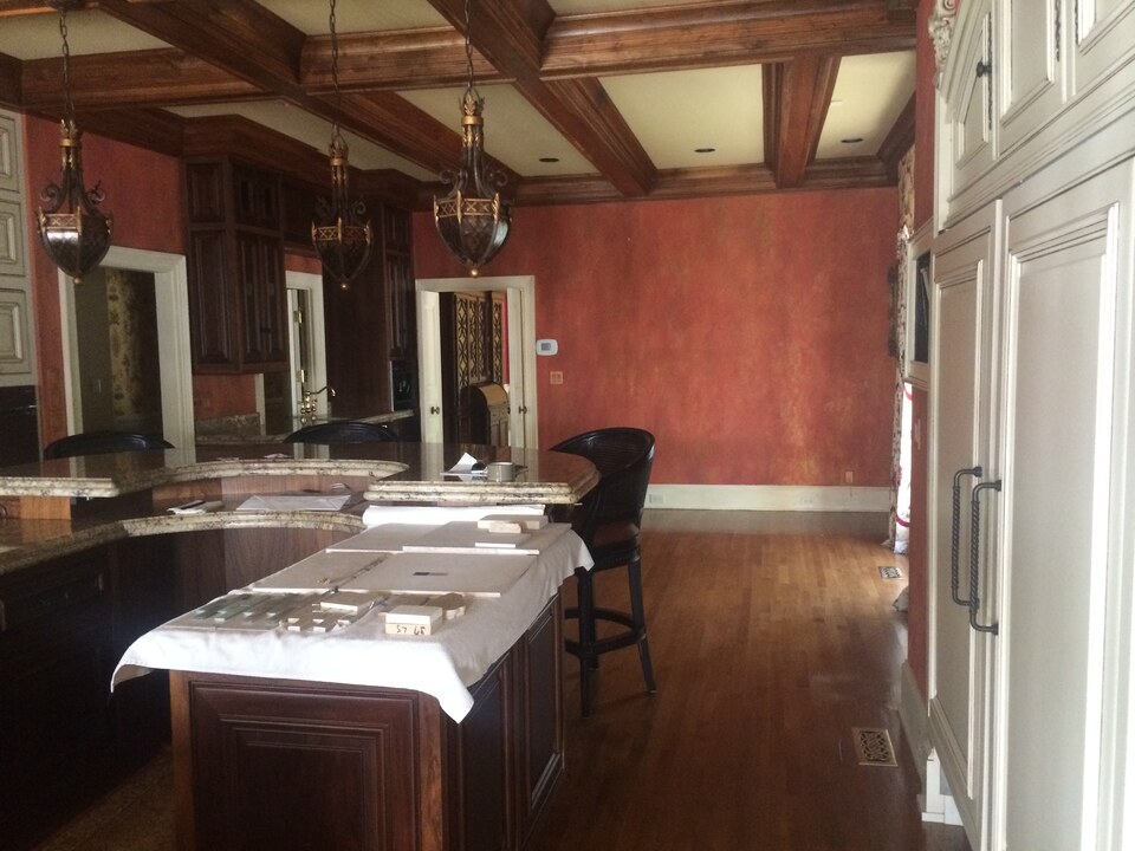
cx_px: 568
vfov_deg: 48.2
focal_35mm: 29
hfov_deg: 61.7
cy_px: 426
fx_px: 951
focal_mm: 4.15
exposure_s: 1/20
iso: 320
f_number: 2.2
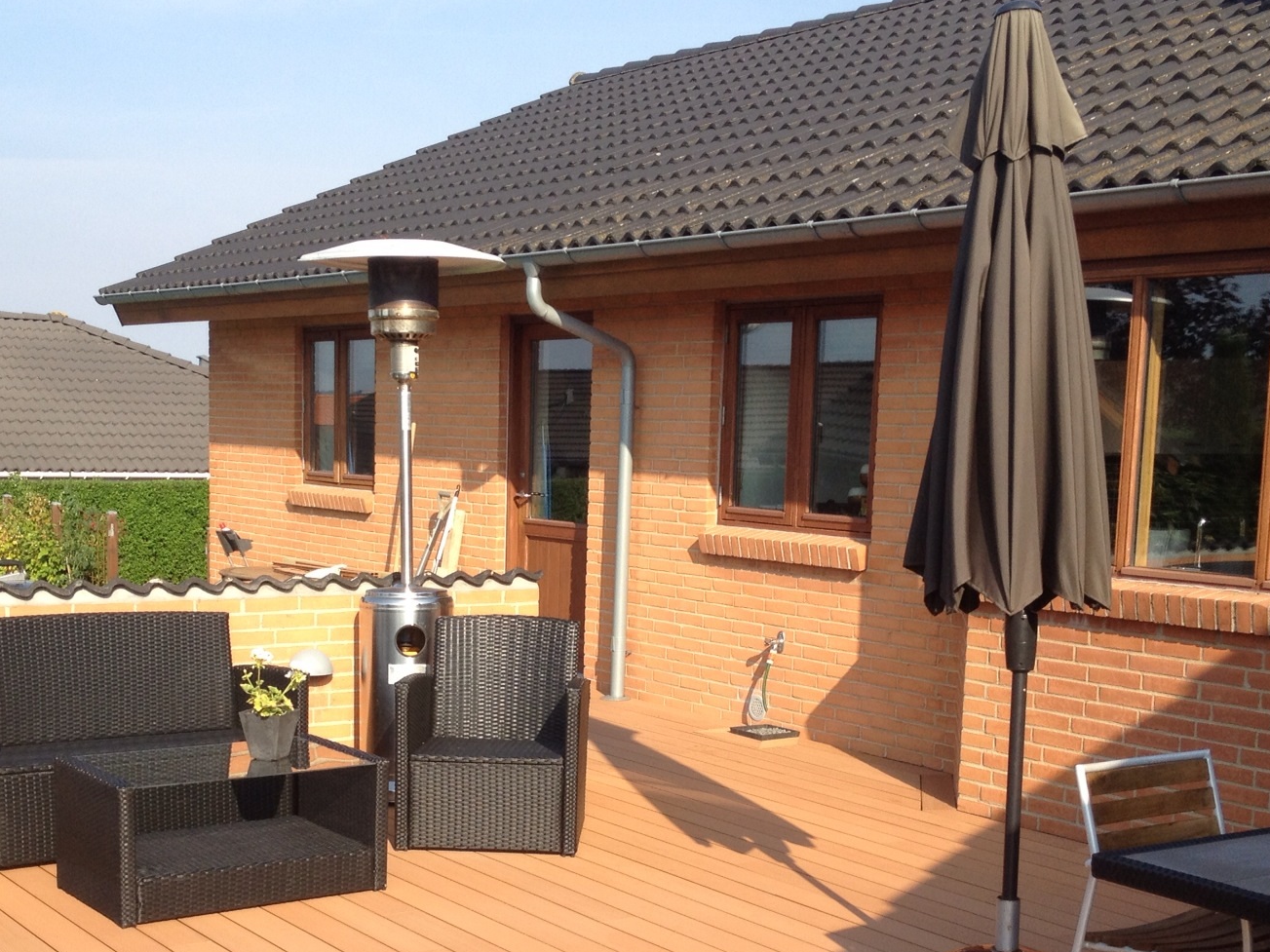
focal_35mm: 55
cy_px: 663
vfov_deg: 26.3
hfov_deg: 34.9
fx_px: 2018
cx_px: 528
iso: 64
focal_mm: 4.28
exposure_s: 1/935
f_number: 2.4
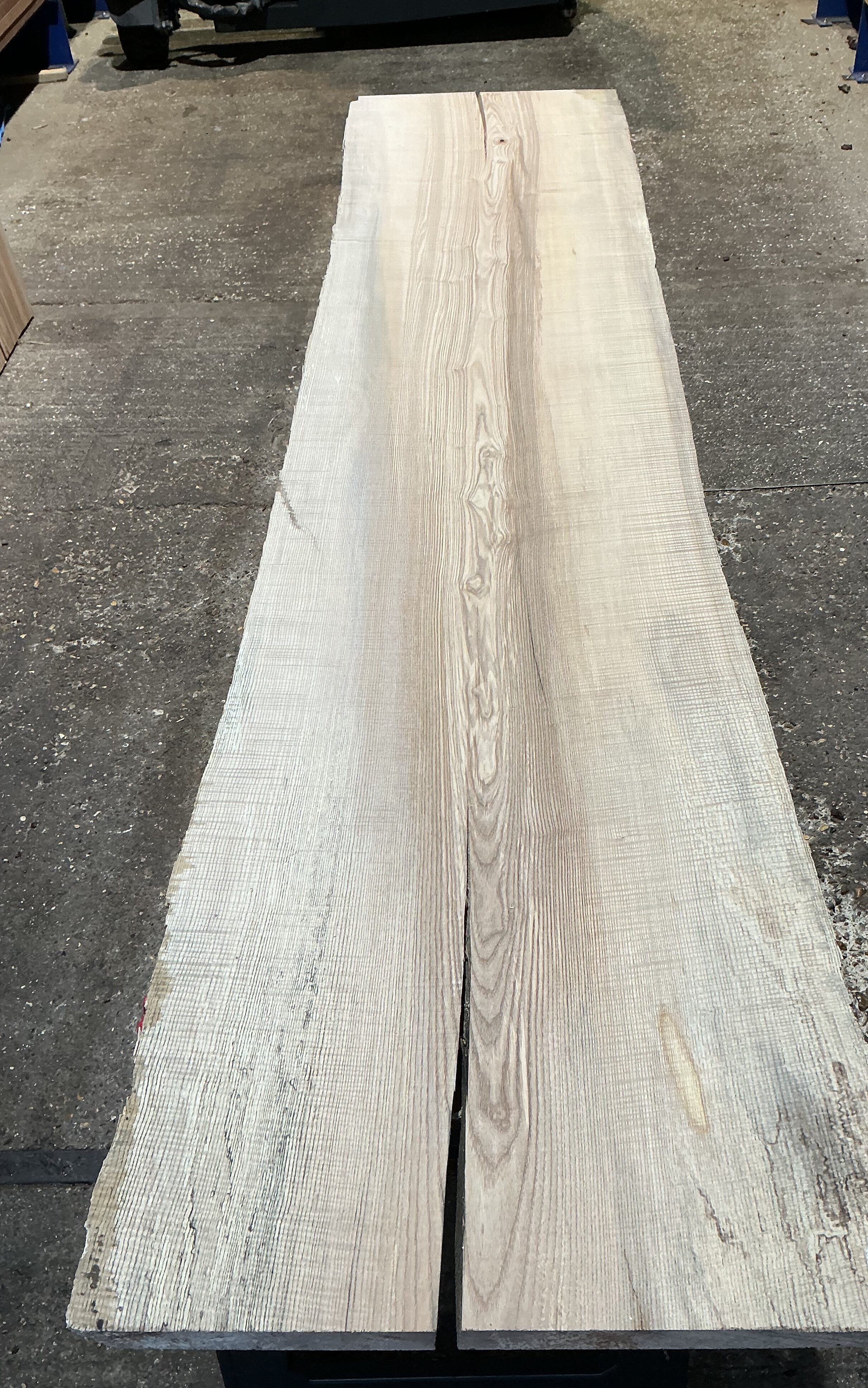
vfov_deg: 59.6
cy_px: 717
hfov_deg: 39.3
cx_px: 496
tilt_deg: -45.1
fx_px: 1211
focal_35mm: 32
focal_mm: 3
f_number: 1.8
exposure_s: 1/50
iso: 50
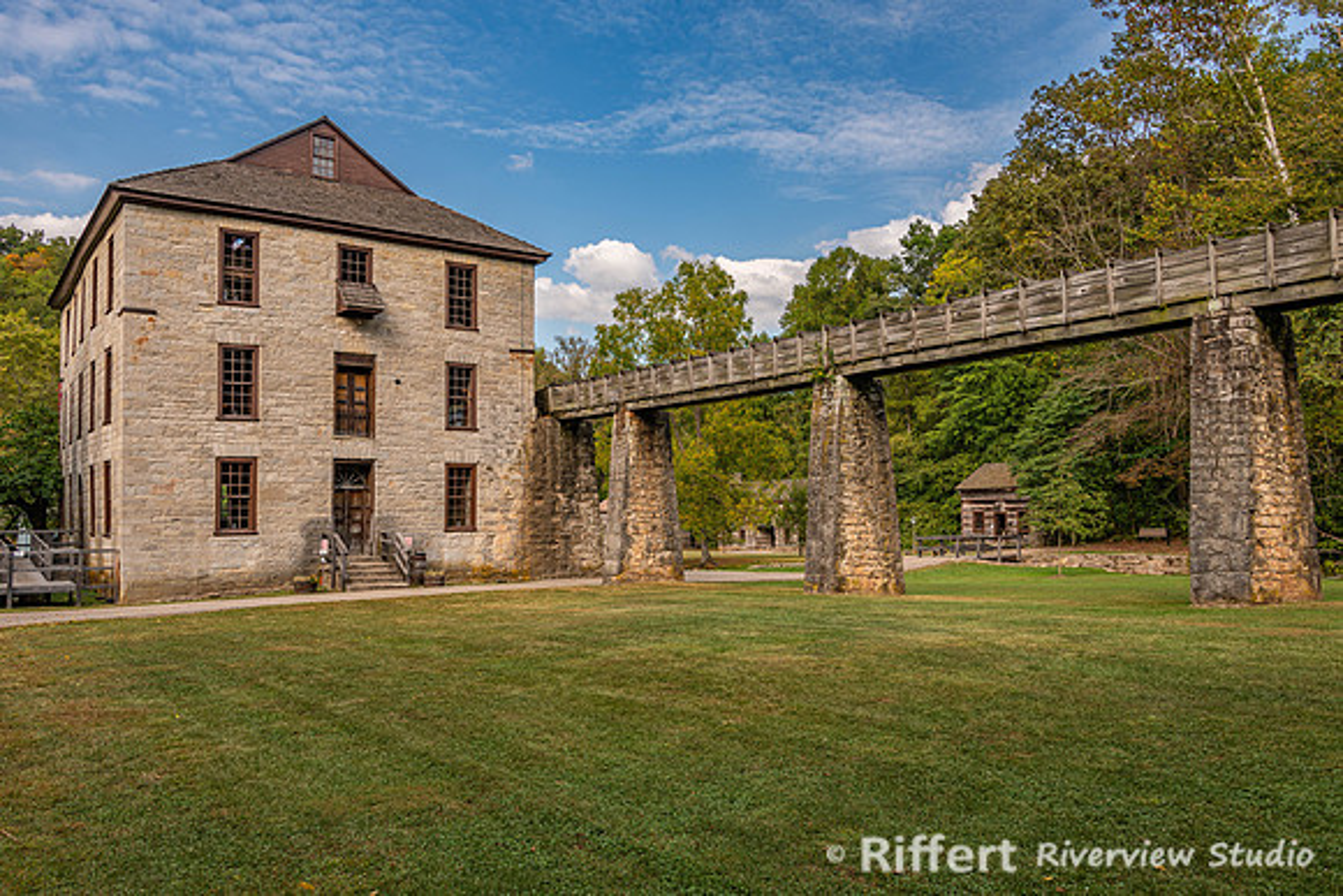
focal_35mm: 28
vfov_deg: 46.4
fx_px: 1045
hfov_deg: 65.5
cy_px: 448
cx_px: 672
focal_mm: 28
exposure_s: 1/160
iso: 72
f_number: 8
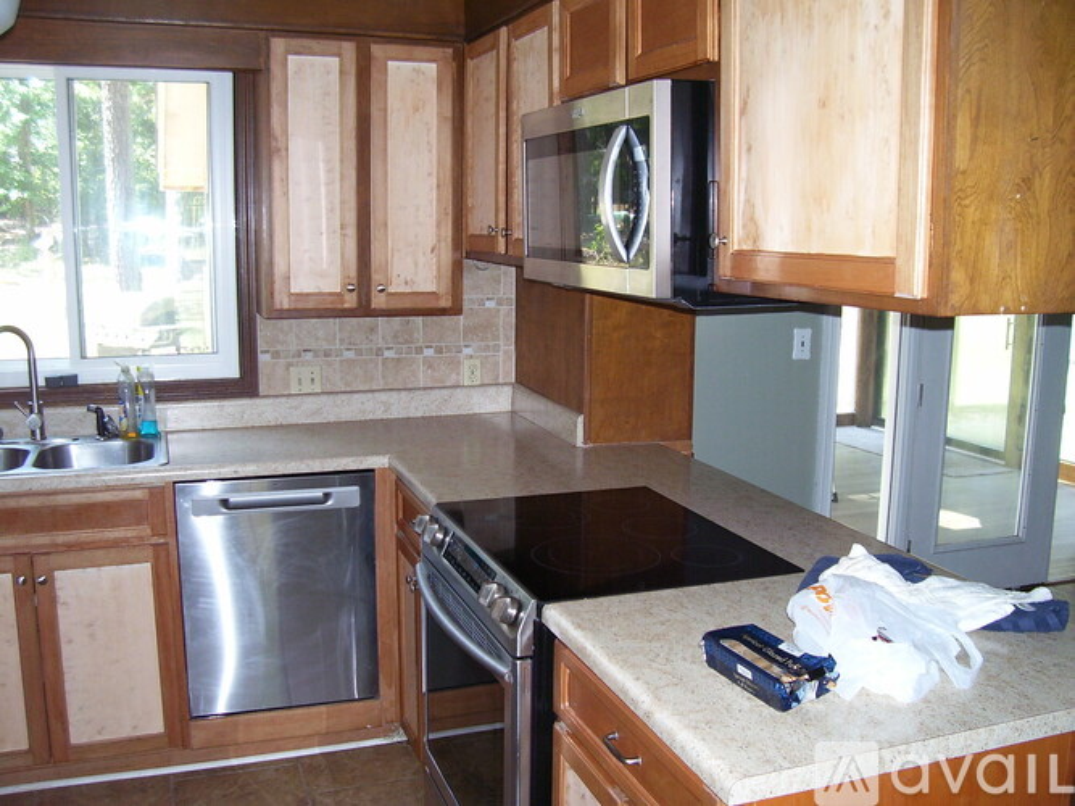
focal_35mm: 34
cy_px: 403
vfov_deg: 41.8
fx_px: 1056
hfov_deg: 54.0
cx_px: 538
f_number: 2.7
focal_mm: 5.6
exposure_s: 1/60
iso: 125
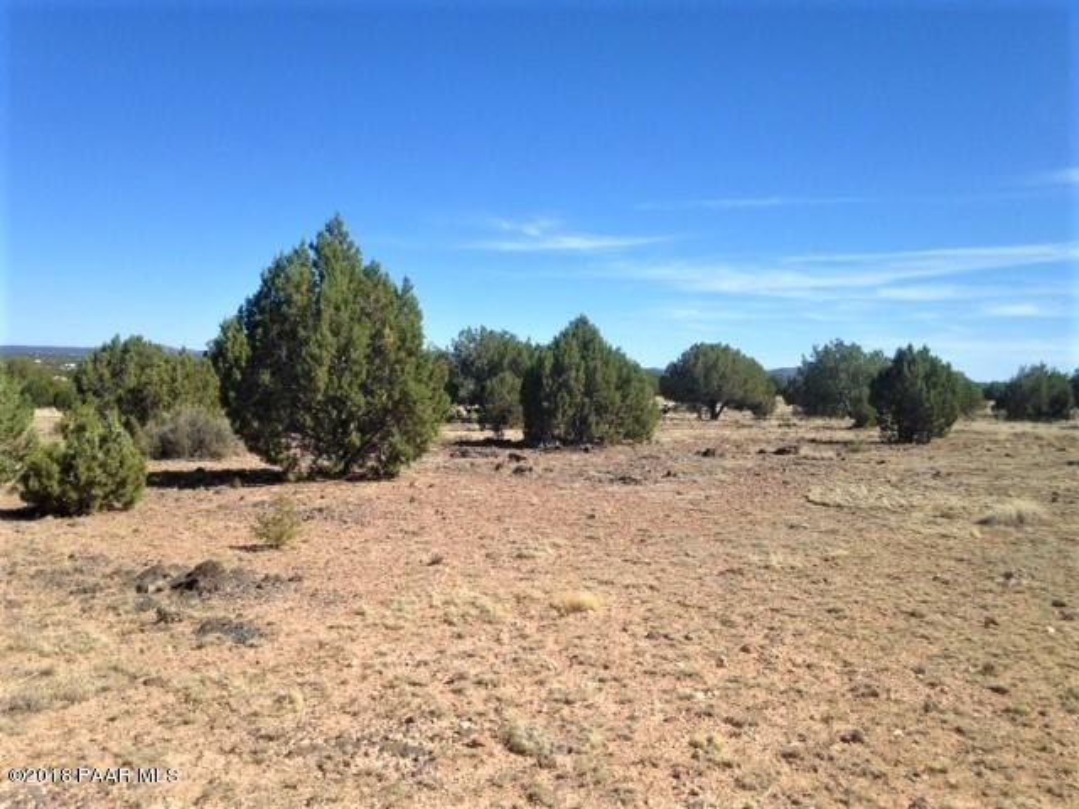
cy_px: 404
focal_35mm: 33
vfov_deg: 42.9
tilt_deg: -2.0
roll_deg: -0.2
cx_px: 540
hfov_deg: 55.4
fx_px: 1029
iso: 50
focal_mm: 4.12
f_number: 2.4
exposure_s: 1/1695
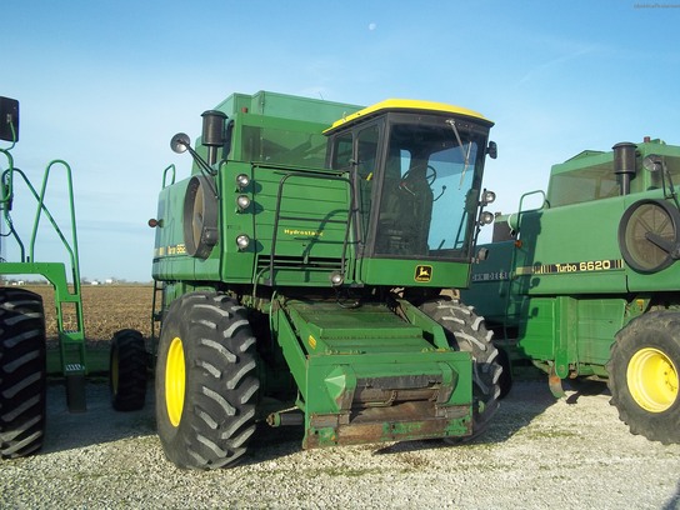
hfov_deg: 51.4
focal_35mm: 36
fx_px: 707
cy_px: 255
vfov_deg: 39.7
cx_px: 340
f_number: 8
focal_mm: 6.5
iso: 80
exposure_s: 1/125
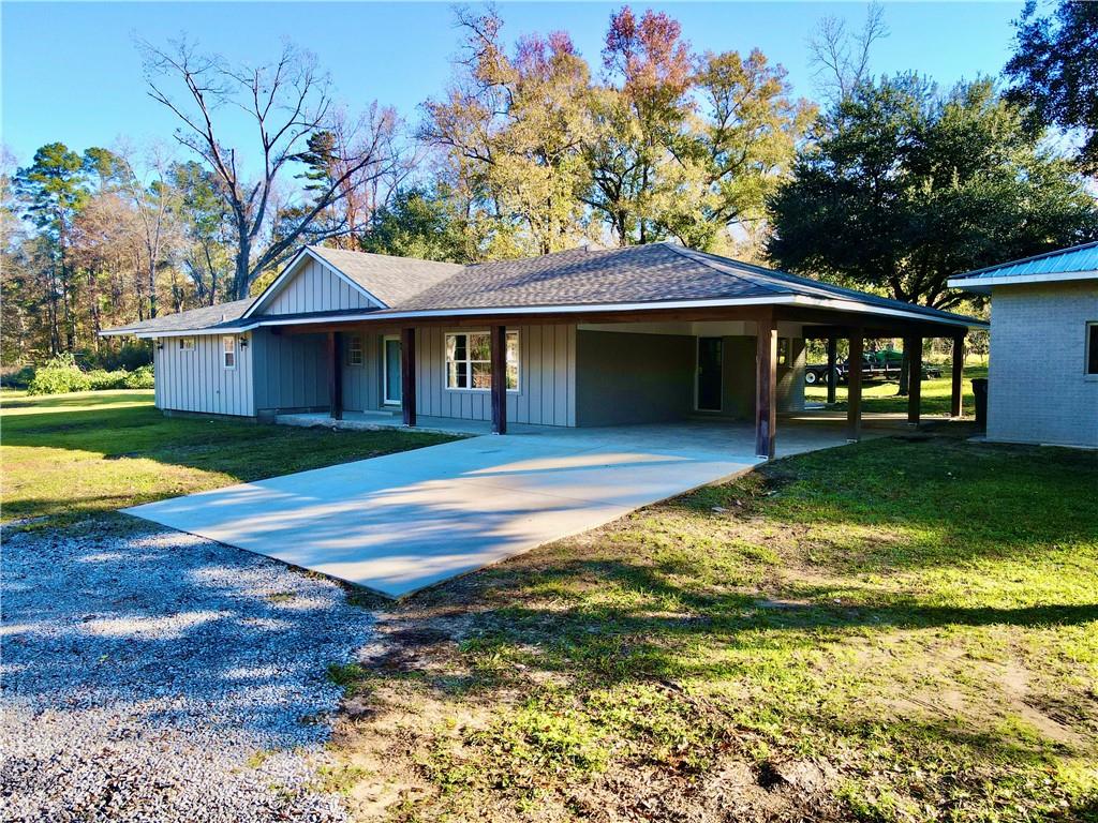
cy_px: 412
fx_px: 761
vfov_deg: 56.8
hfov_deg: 71.6
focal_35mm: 24
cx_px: 549
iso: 100
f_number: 2.8
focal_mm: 4.5
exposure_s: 1/160
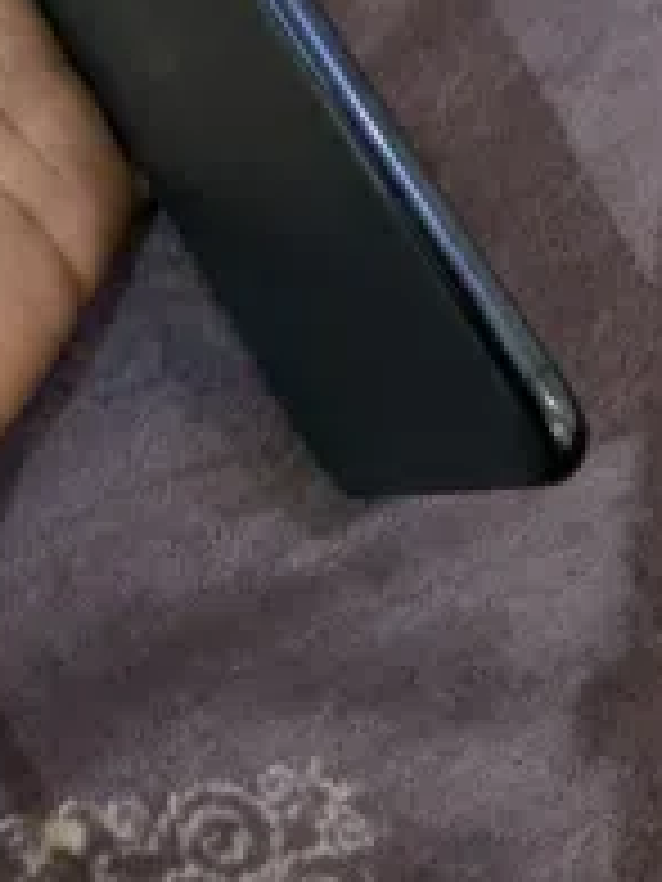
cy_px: 108
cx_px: 86
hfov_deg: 26.7
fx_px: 1351
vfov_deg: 34.4
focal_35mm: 53
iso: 800
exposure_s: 1/17
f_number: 1.8
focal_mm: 4.25
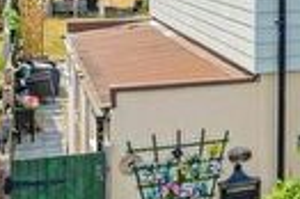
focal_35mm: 75
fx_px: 624
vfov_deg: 18.1
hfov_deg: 22.4
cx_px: 444
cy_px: 132
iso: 100
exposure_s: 1/250
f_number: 8
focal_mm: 14
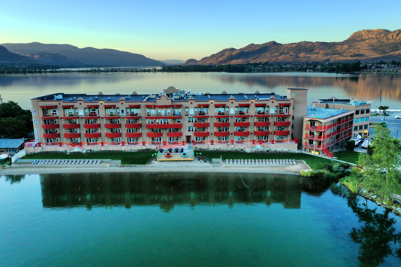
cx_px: 200
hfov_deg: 65.5
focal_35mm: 28
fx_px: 312
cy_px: 134
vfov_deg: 46.4
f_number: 6.3
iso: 100
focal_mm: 10.26
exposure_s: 1/120
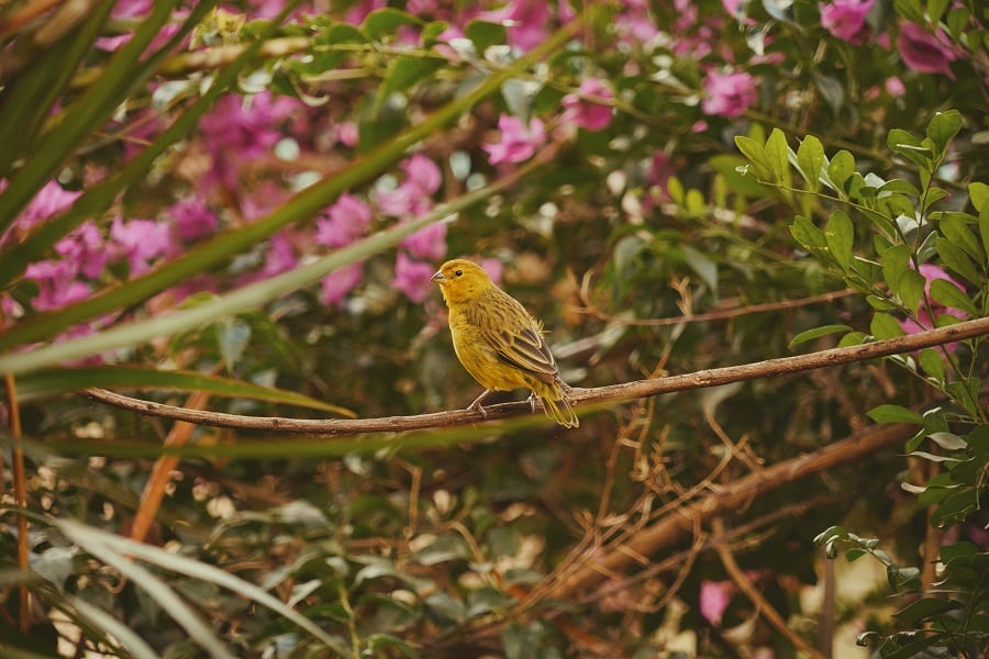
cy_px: 330
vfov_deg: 5.7
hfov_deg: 8.6
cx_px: 494
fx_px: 6593
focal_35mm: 240
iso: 800
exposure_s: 1/250
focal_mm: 240
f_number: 6.3
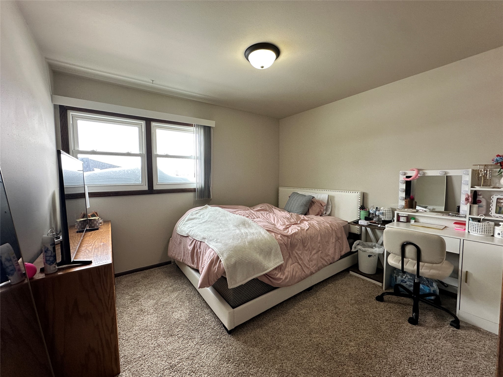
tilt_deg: -3.4
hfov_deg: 102.1
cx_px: 252
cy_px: 188
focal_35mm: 14
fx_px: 203
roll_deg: +0.3
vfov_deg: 85.7
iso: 160
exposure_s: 1/120
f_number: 2.2
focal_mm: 2.22
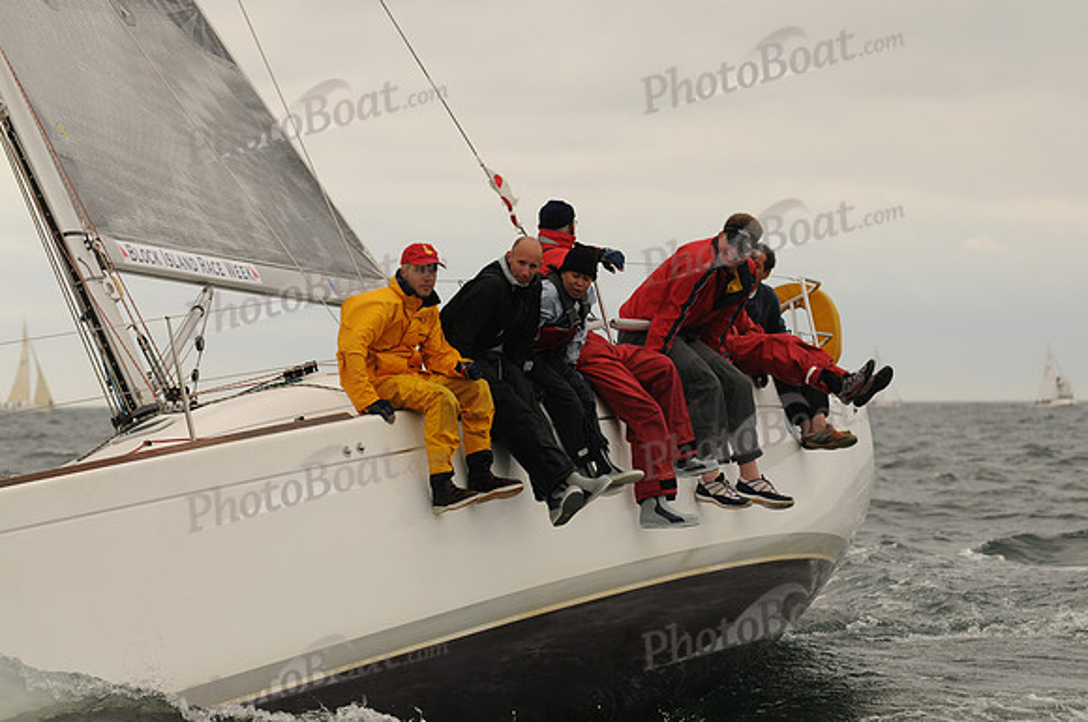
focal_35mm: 180
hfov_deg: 11.4
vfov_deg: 7.6
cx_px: 544
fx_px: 5432
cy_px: 361
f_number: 5
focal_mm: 120
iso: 200
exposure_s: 1/640
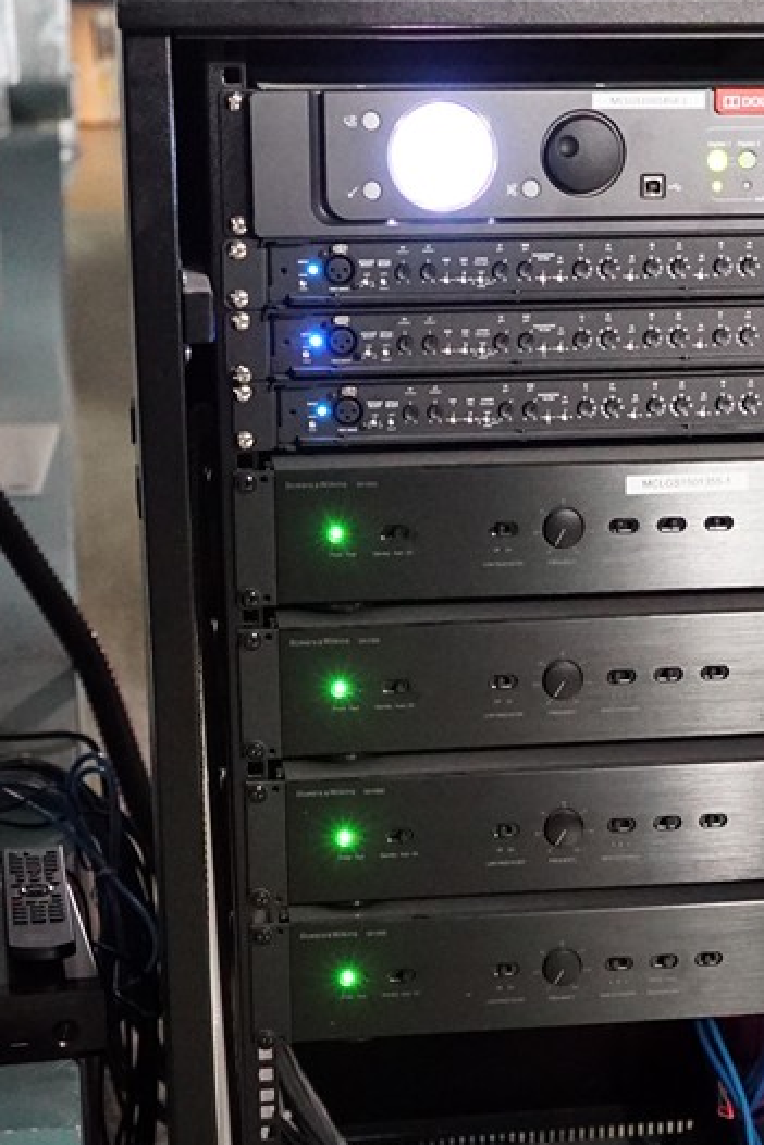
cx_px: 567
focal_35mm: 77
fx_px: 2449
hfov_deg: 17.6
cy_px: 764
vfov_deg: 26.2
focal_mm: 45
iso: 16000
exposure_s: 1/10
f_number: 4
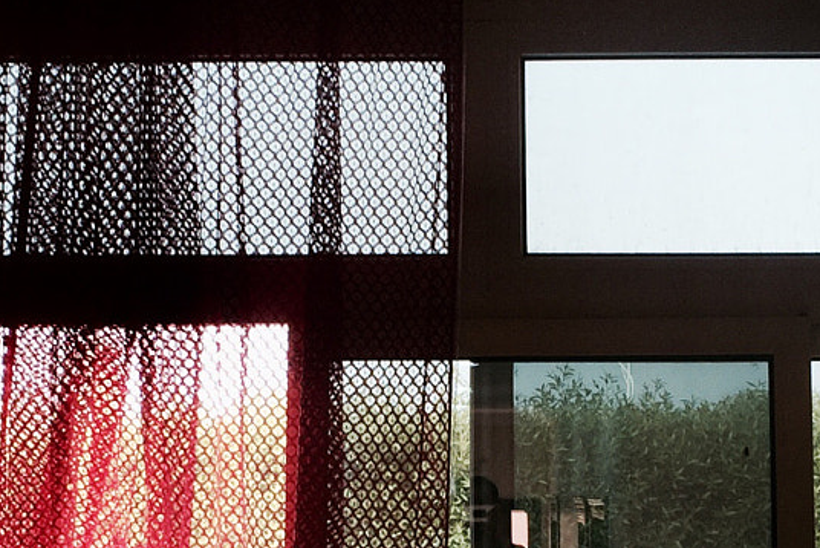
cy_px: 460
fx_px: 2051
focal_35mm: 90
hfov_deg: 22.6
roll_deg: -2.0
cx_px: 471
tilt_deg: +0.5
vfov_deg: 15.1
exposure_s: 1/122
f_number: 2.2
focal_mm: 4.15
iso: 32
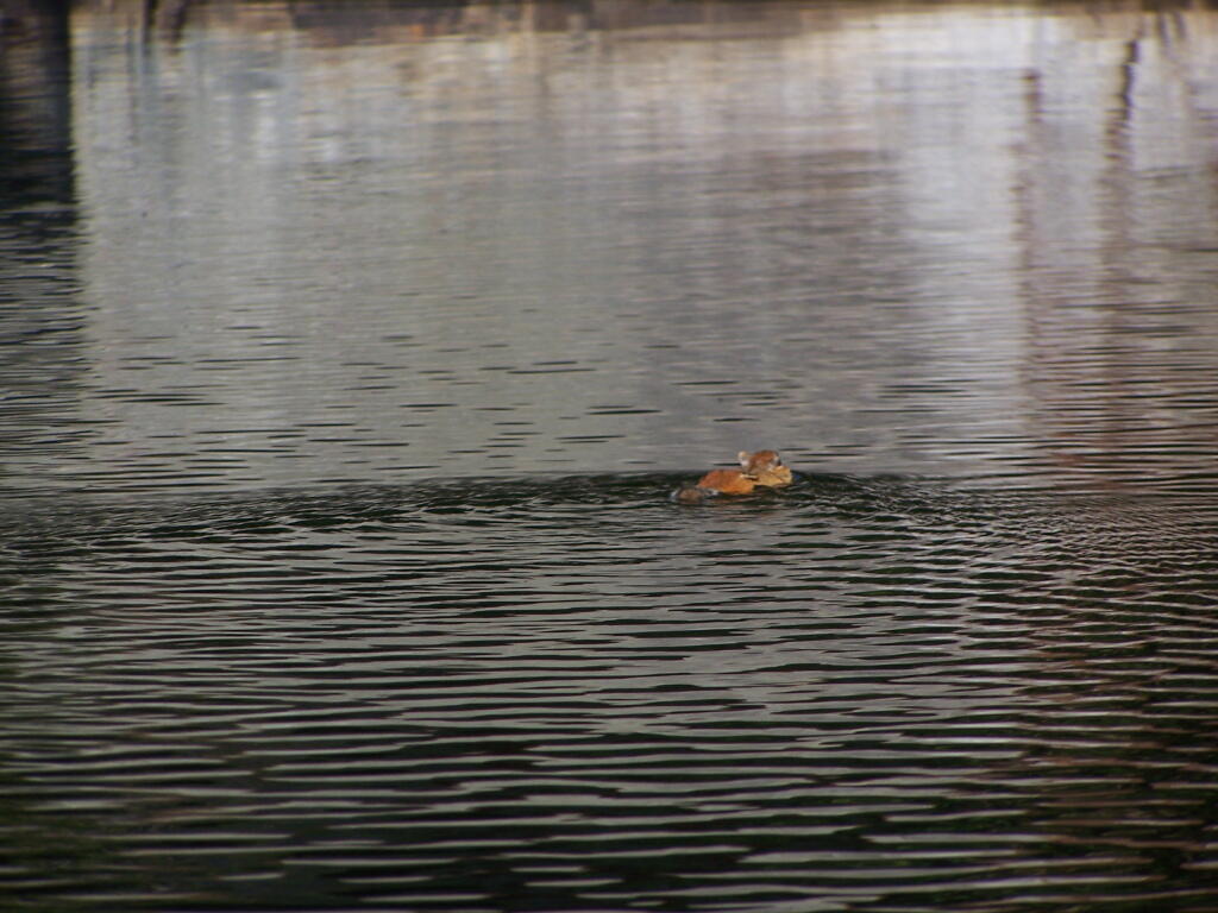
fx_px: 11154
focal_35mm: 317
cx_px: 609
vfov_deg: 4.7
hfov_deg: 6.3
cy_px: 456
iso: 80
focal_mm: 52.6
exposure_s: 1/640
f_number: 3.6
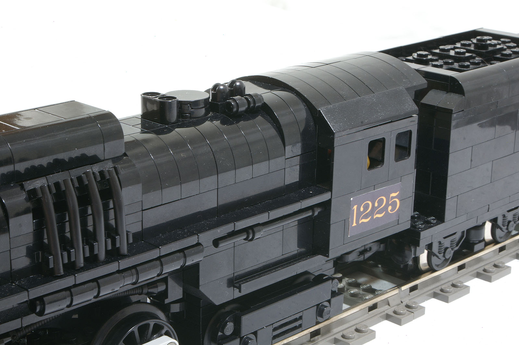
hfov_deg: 27.0
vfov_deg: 18.2
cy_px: 172
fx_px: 1080
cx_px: 260
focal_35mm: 75
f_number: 32
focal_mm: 50
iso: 100
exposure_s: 15
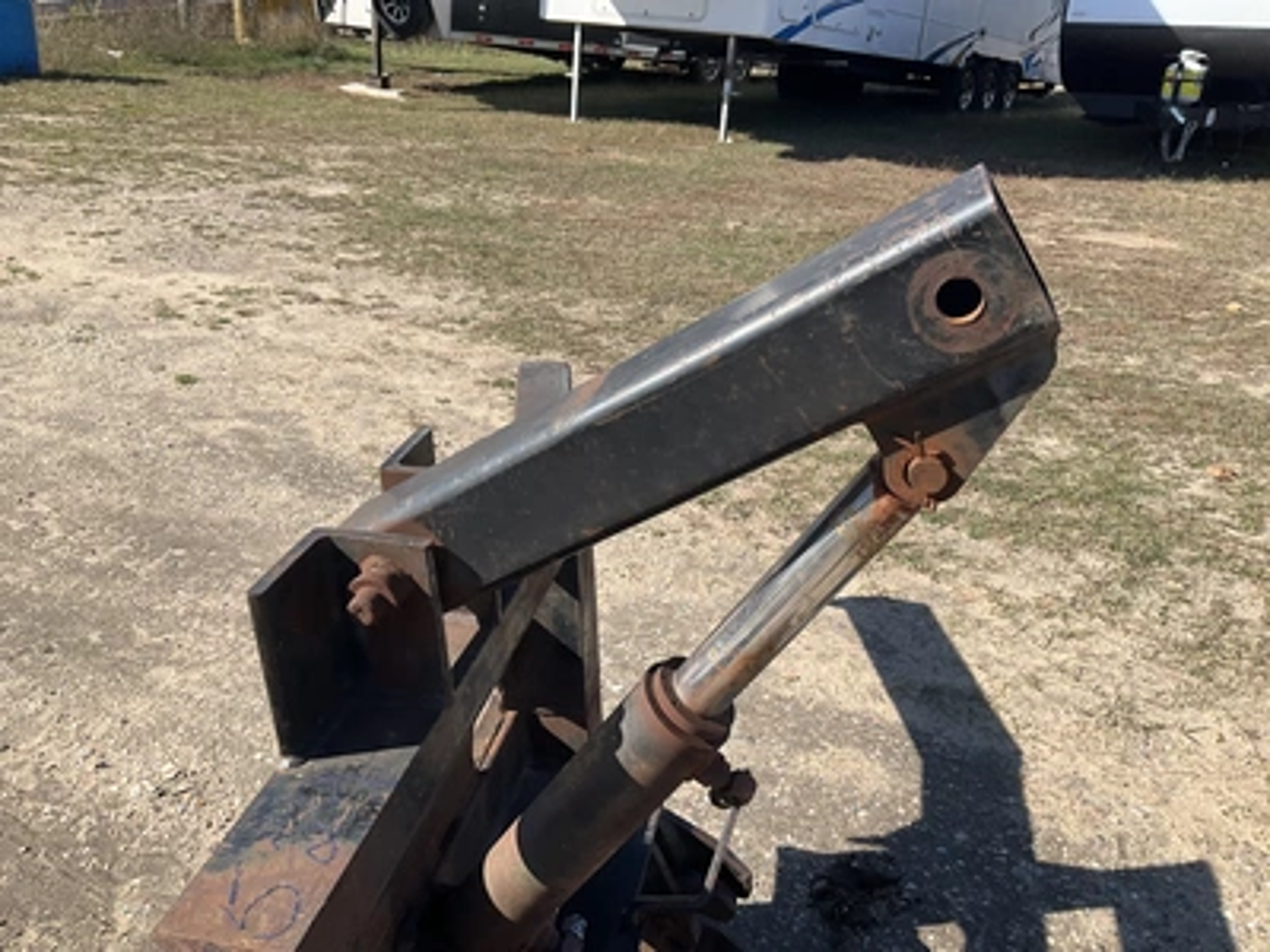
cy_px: 476
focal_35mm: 29
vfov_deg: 48.2
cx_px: 635
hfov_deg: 61.7
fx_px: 1064
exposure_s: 1/1168
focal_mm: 3
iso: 25
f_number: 1.8
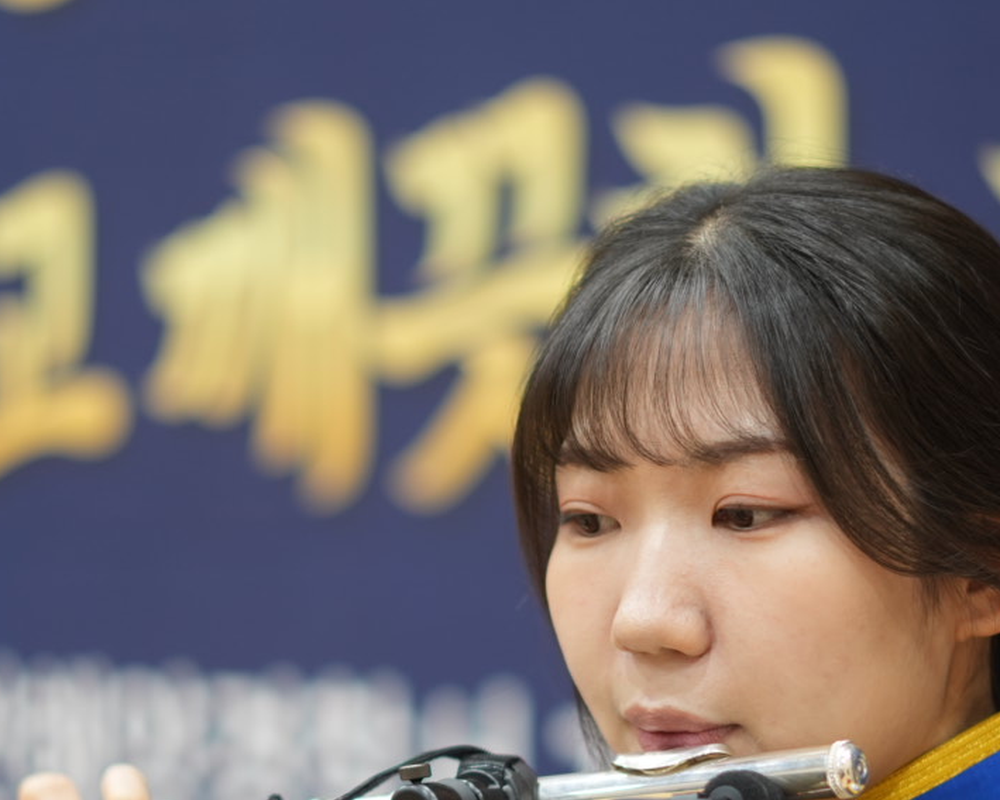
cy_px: 704
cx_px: 447
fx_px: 3166
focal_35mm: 107
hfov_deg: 17.9
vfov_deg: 14.3
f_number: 1.8
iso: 320
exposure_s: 1/100
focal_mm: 50
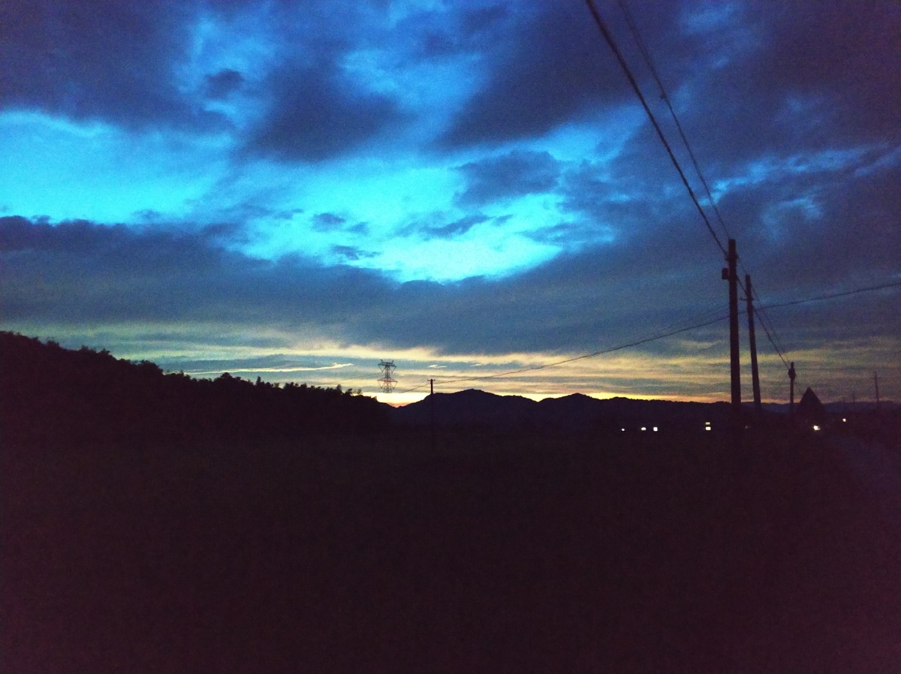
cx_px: 450
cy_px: 337
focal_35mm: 27
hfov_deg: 65.4
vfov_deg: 51.3
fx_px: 702
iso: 9746
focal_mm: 3.82
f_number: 1.8
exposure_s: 1/12
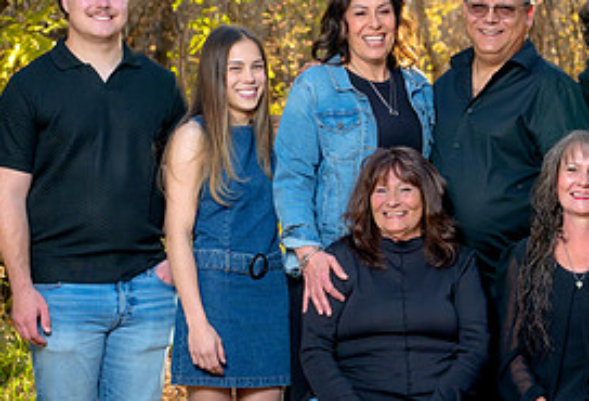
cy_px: 273
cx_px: 402
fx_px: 1959
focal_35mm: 119
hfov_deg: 17.0
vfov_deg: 11.7
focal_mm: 50
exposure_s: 1/160
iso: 640
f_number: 4
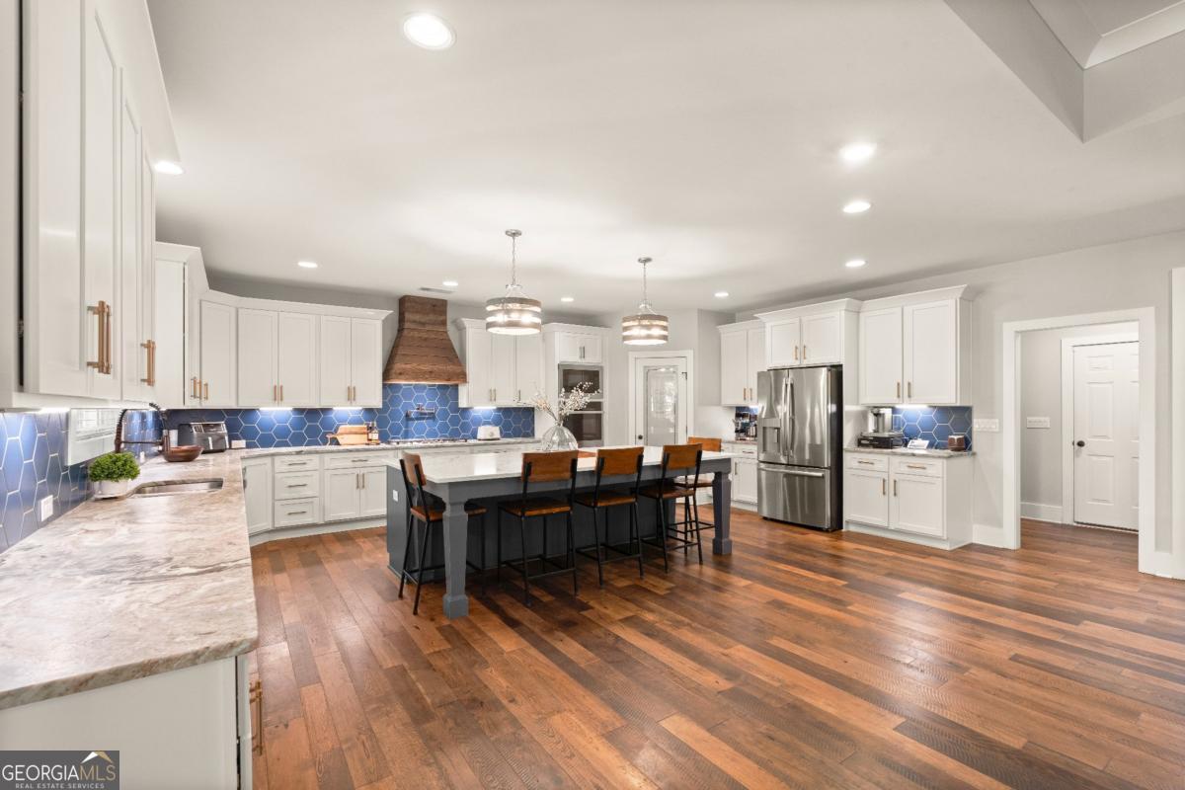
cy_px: 395
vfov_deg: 73.7
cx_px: 592
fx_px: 527
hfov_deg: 96.7
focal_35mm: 16
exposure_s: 1/3
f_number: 8
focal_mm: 16
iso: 320
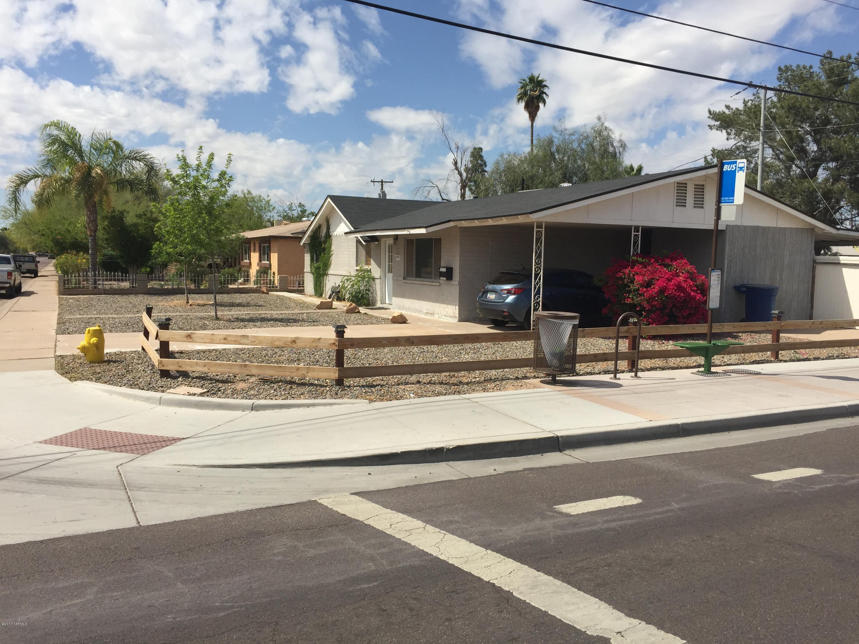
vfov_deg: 48.2
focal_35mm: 29
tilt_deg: -5.2
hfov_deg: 61.7
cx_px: 430
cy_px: 322
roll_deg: -3.1
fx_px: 720
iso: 32
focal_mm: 4.15
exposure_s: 1/3049
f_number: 2.2
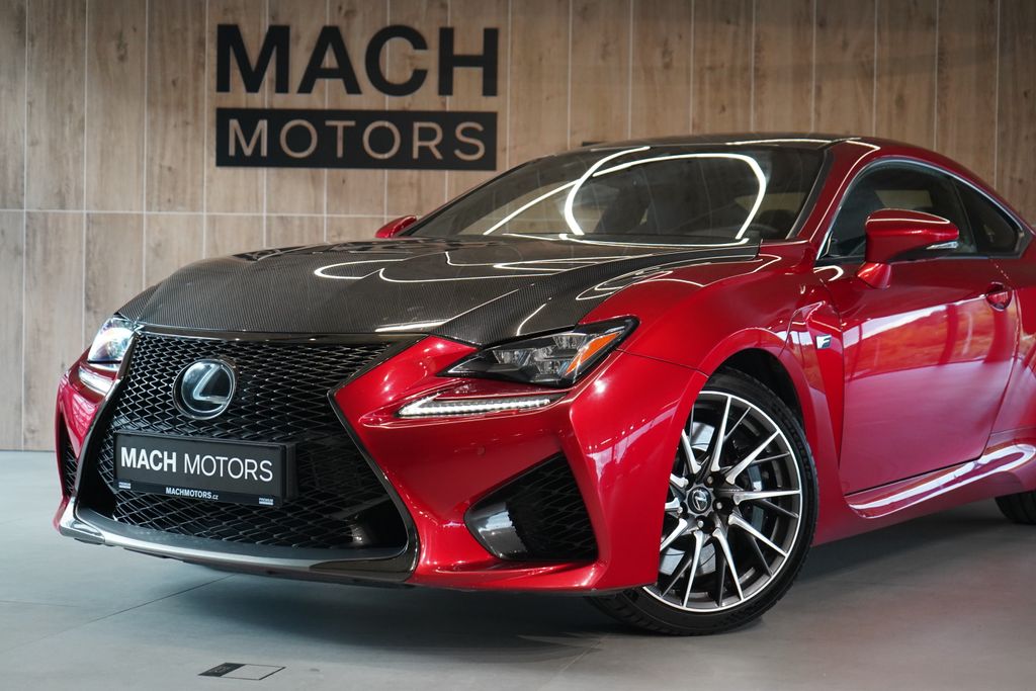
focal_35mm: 59
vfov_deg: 23.0
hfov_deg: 33.9
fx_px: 1698
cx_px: 518
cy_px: 346
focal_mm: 59
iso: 3200
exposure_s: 1/160
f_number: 5
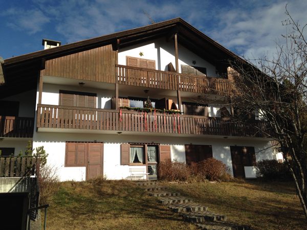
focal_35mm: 33
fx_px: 293
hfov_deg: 55.4
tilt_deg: +12.6
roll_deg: +1.2
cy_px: 115
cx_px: 154
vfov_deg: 42.9
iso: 50
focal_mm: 4.12
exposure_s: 1/1869
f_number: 2.4
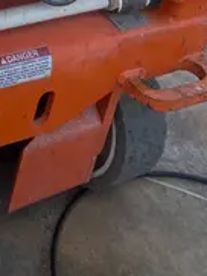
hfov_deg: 13.1
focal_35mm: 105
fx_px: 839
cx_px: -125
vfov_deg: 15.5
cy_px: -254
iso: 32
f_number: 1.8
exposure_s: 1/2105
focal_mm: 4.25
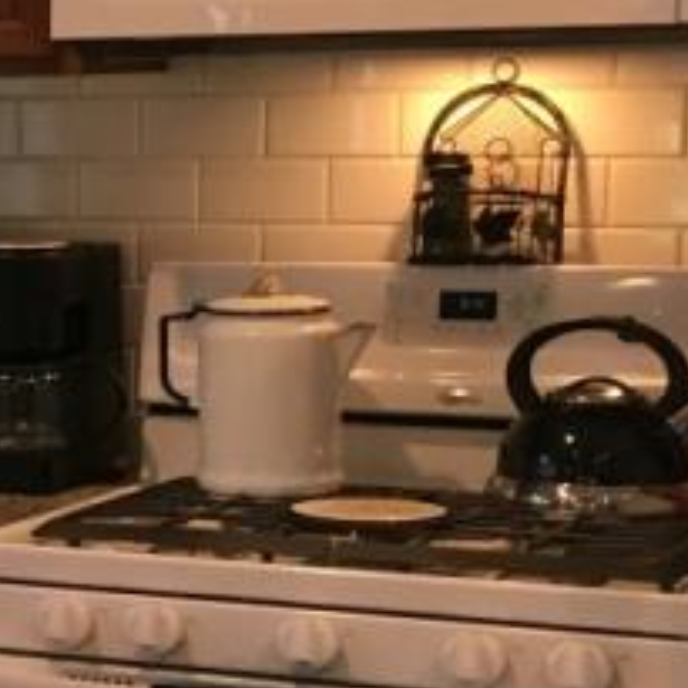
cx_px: -725
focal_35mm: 128
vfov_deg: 13.6
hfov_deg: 12.0
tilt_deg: -6.5
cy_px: 396
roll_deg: +0.4
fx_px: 2878
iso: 100
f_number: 2.2
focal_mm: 4.15
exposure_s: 1/30
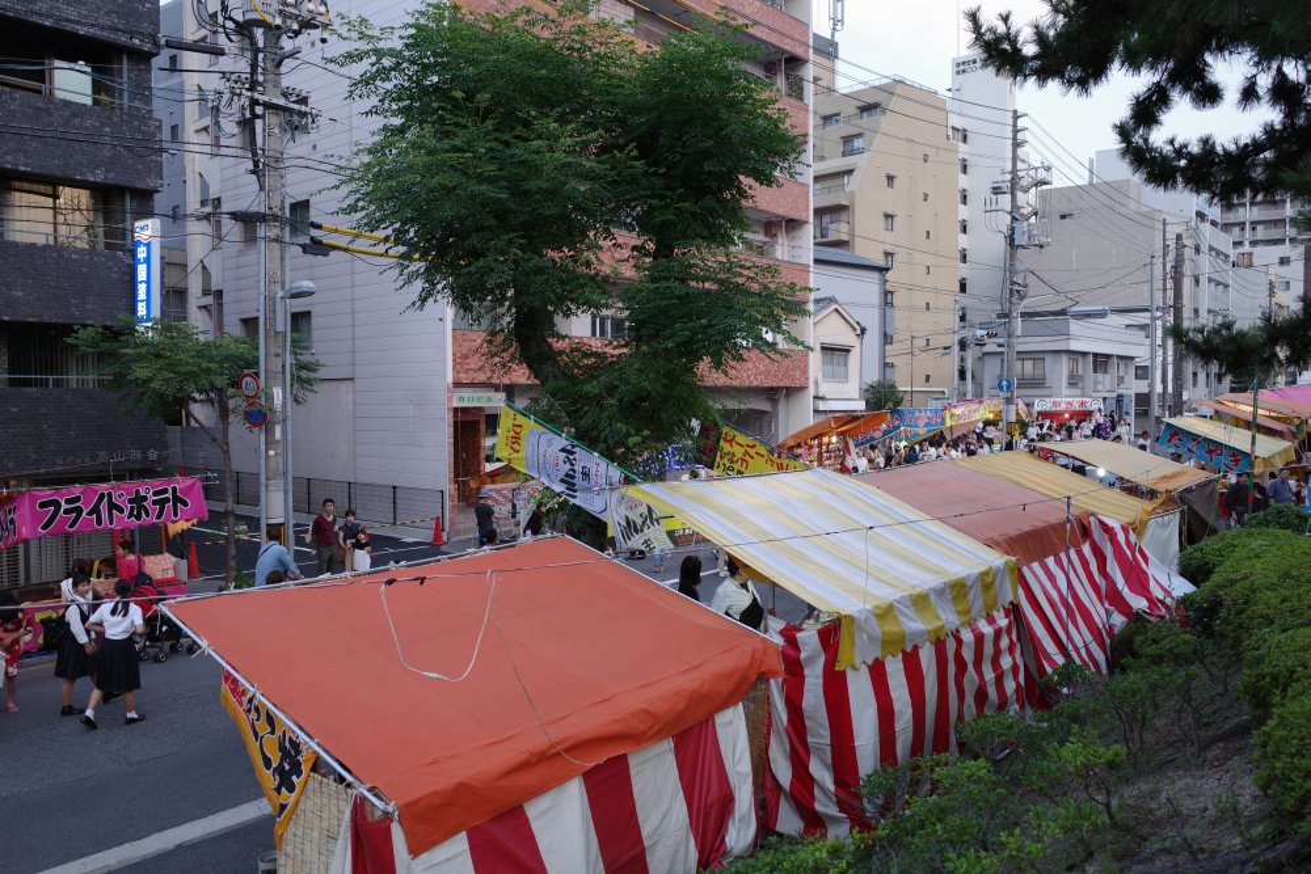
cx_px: 656
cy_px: 437
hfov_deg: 65.5
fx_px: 1020
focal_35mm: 28
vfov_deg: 46.4
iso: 200
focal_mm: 18.3
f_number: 2.8
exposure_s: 1/50
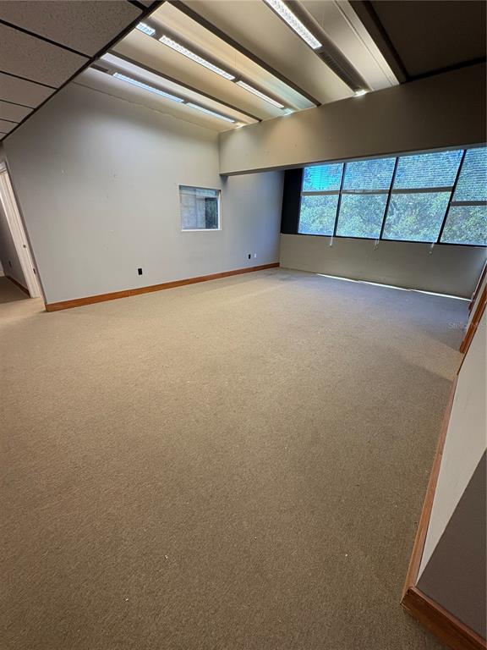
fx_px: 263
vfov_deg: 102.1
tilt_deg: -20.5
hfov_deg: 85.7
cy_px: 325
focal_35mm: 14
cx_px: 244
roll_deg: -0.1
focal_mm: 2.22
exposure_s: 1/60
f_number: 2.2
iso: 160
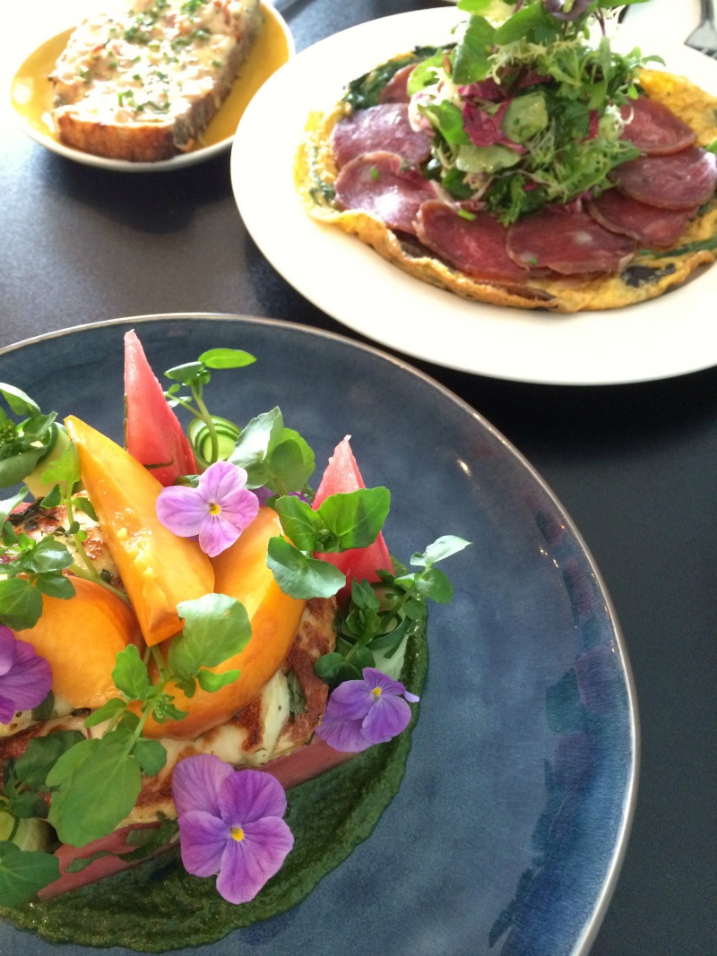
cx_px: 358
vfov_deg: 61.7
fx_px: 801
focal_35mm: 29
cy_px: 478
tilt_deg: -54.3
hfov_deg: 48.2
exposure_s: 1/30
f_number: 2.2
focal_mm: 4.15
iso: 250
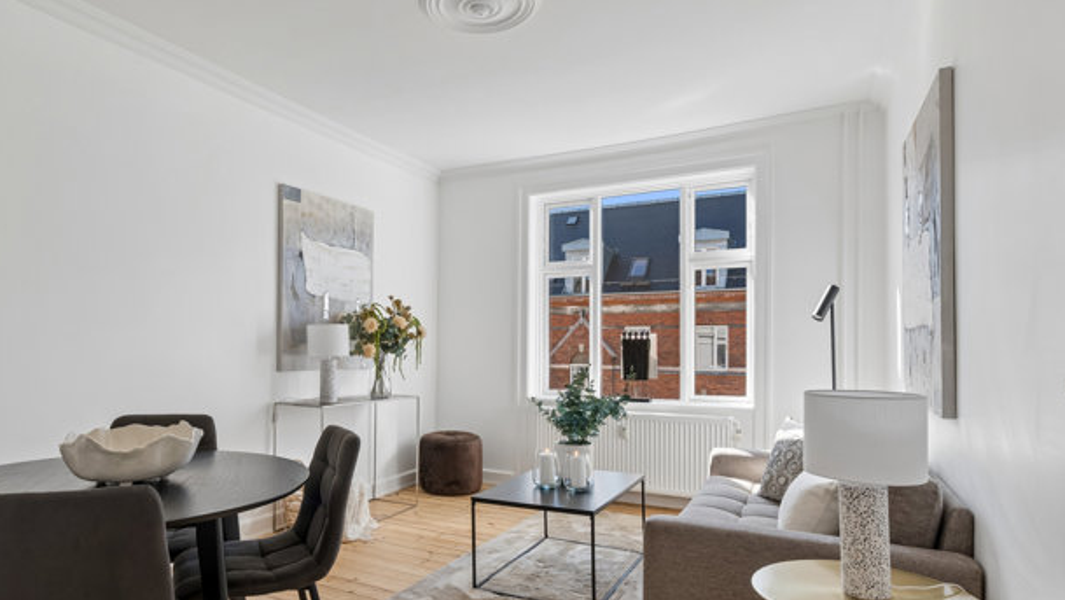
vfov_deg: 51.2
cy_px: 354
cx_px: 469
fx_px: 621
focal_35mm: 22
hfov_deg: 80.8
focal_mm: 16
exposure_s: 1/30
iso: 160
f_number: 9
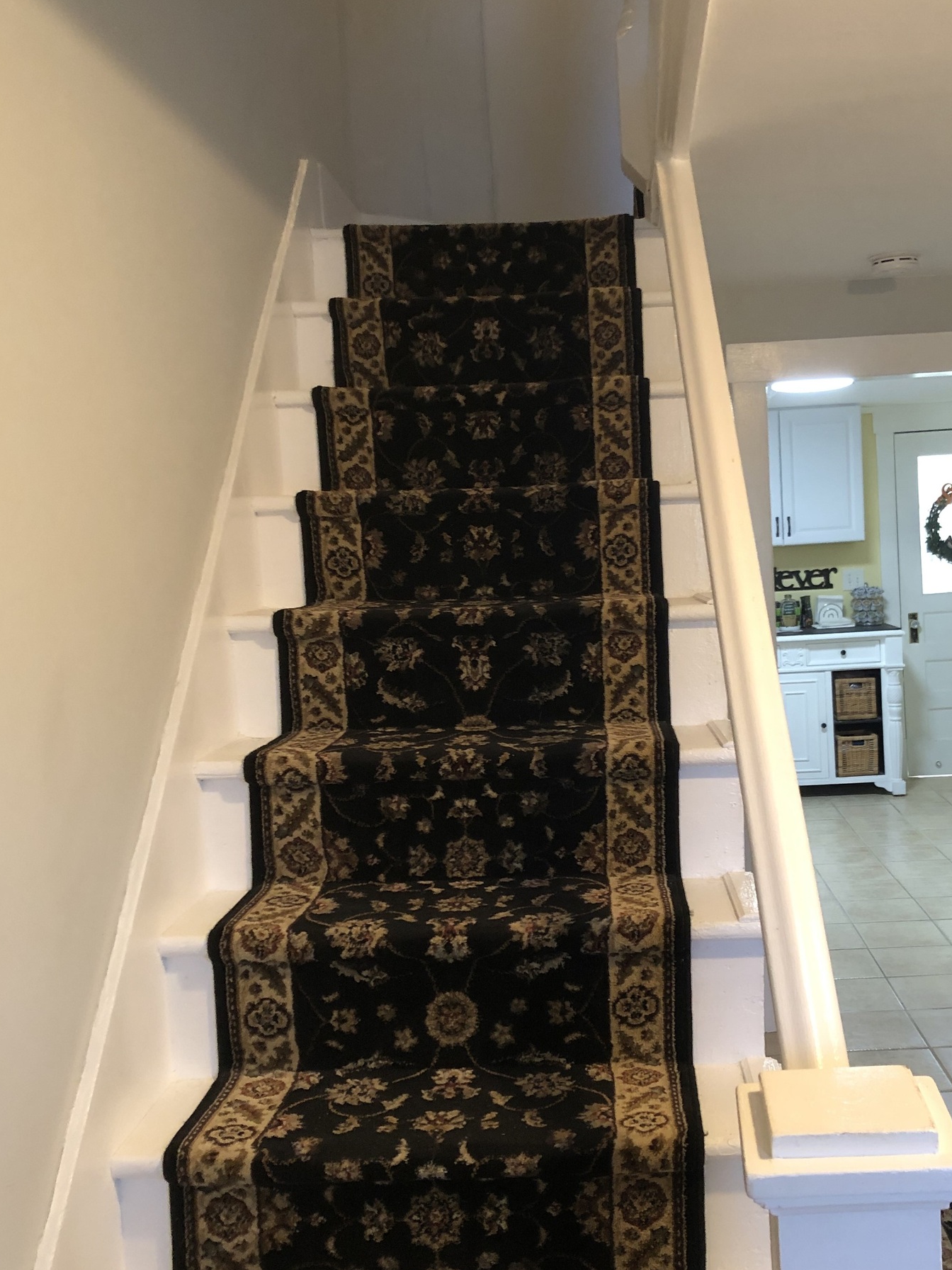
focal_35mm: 36
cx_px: 579
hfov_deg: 39.5
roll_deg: +3.2
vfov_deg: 51.3
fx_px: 1320
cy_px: 654
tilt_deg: -5.6
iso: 50
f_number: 1.8
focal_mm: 3.99
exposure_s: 1/15
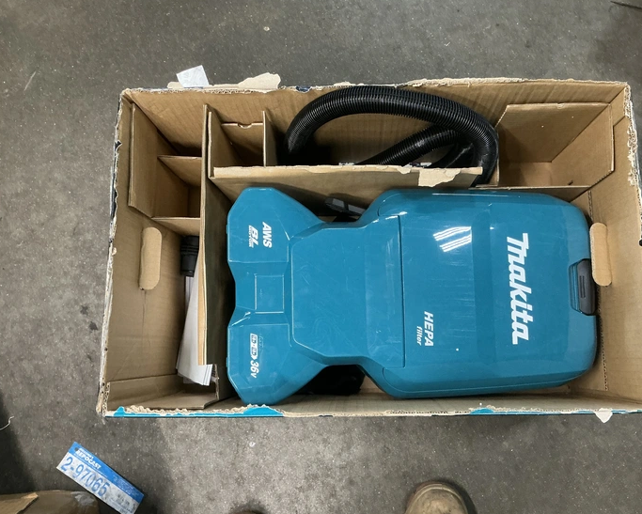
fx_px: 570
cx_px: 348
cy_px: 251
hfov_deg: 58.7
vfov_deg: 48.5
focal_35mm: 30
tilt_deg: -79.5
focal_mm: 3
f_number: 1.8
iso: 250
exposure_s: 1/60
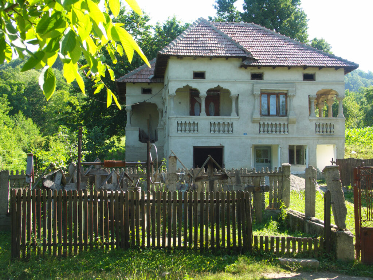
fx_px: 528
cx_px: 186
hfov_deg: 38.9
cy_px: 140
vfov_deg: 29.7
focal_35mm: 49
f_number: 3.5
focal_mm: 12.7
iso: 50
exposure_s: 1/125
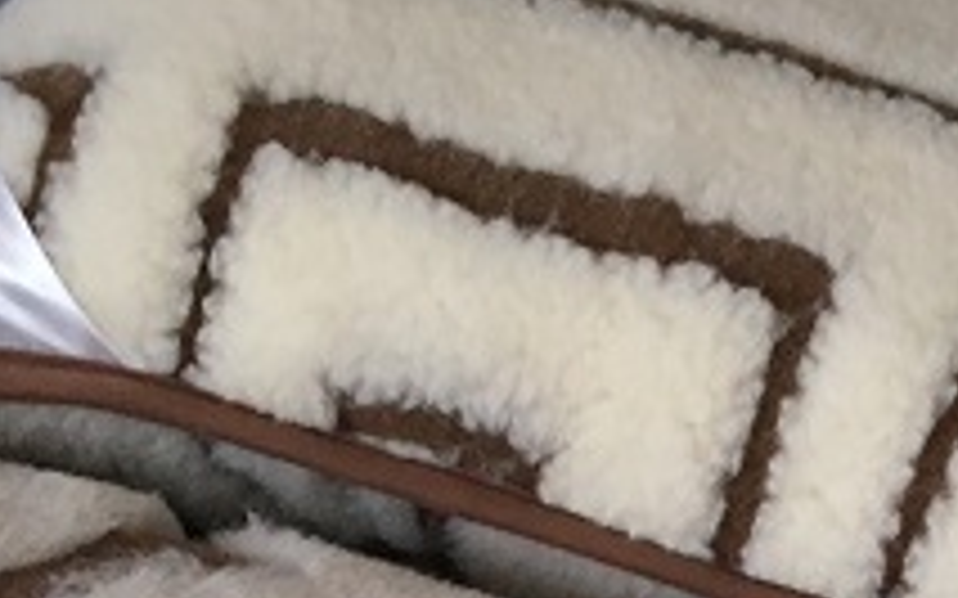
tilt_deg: -46.5
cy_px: 1425
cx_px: 729
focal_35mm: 144
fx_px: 3759
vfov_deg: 8.4
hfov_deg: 14.5
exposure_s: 1/33
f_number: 2.2
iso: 125
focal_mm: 4.15
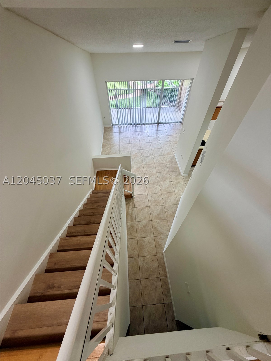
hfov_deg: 85.7
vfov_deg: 102.1
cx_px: 136
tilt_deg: -50.8
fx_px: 146
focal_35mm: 14
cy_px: 180
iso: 200
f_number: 2.2
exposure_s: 1/120
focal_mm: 2.22
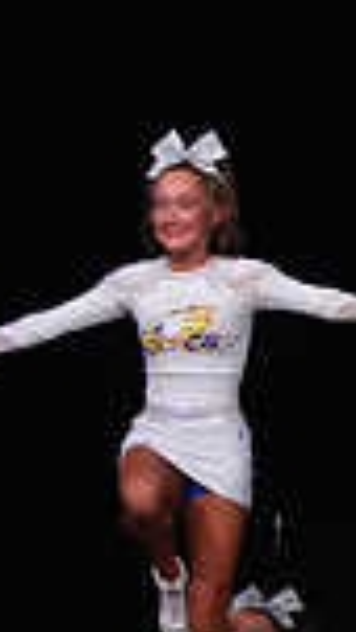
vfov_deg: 4.0
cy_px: 596
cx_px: 1185
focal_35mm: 544
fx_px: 9124
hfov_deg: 2.2
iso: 16000
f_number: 5.6
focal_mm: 135
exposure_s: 1/1250
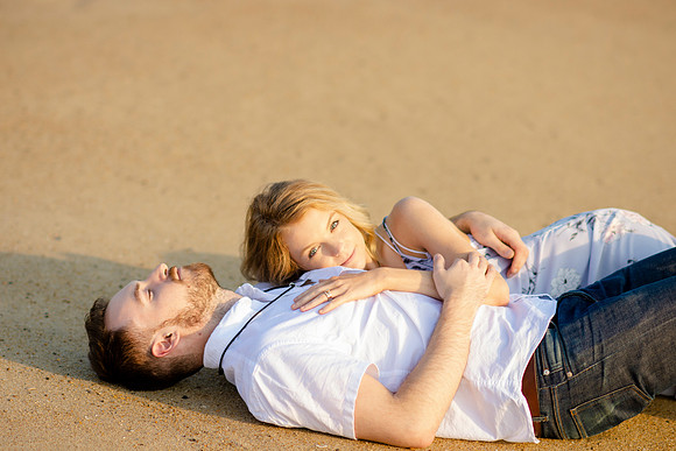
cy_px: 226
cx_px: 338
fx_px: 2395
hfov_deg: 16.1
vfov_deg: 10.8
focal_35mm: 128
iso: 160
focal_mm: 85
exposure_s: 1/1250
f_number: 1.8
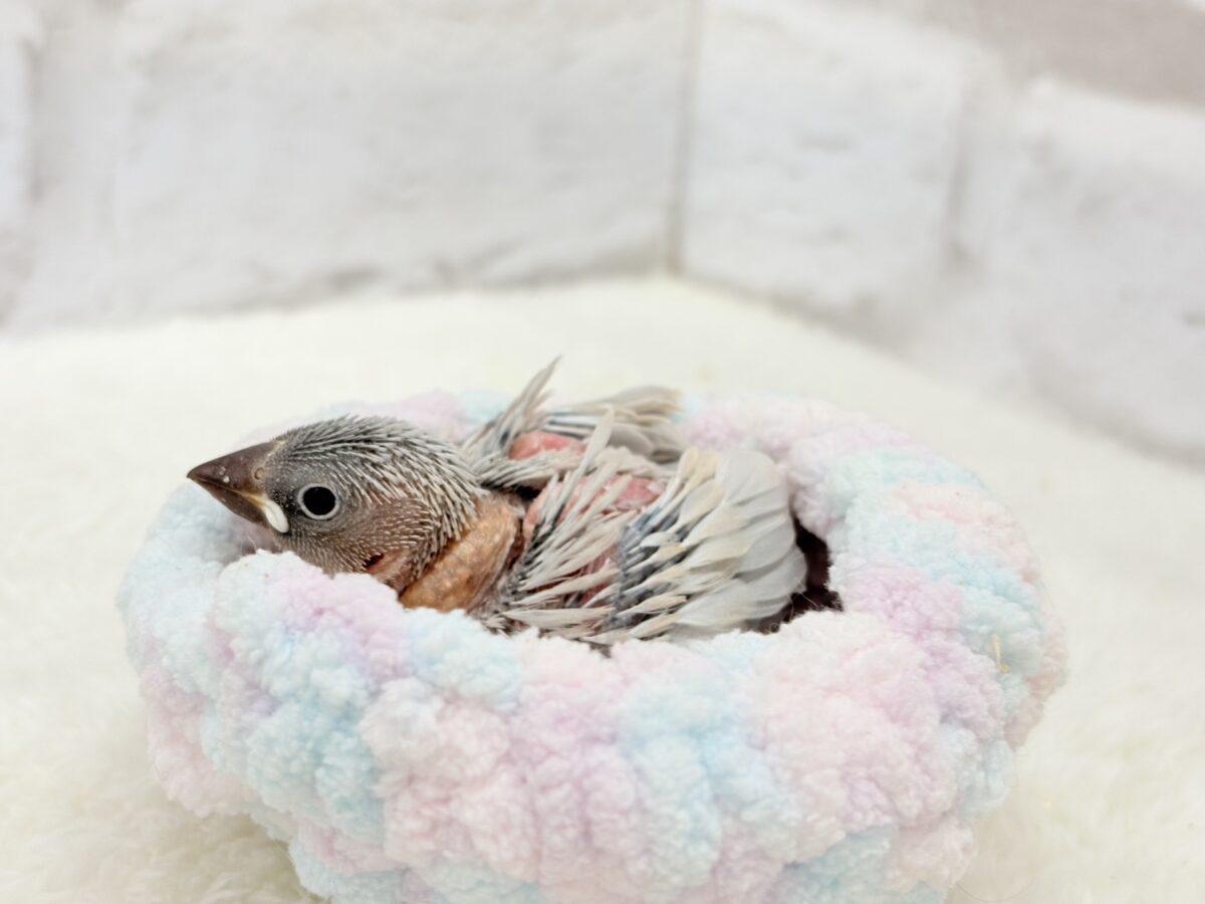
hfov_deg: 36.8
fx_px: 1810
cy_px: 452
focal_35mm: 52
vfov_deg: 28.0
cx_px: 602
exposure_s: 1/50
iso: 40
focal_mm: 5.96
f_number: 1.6
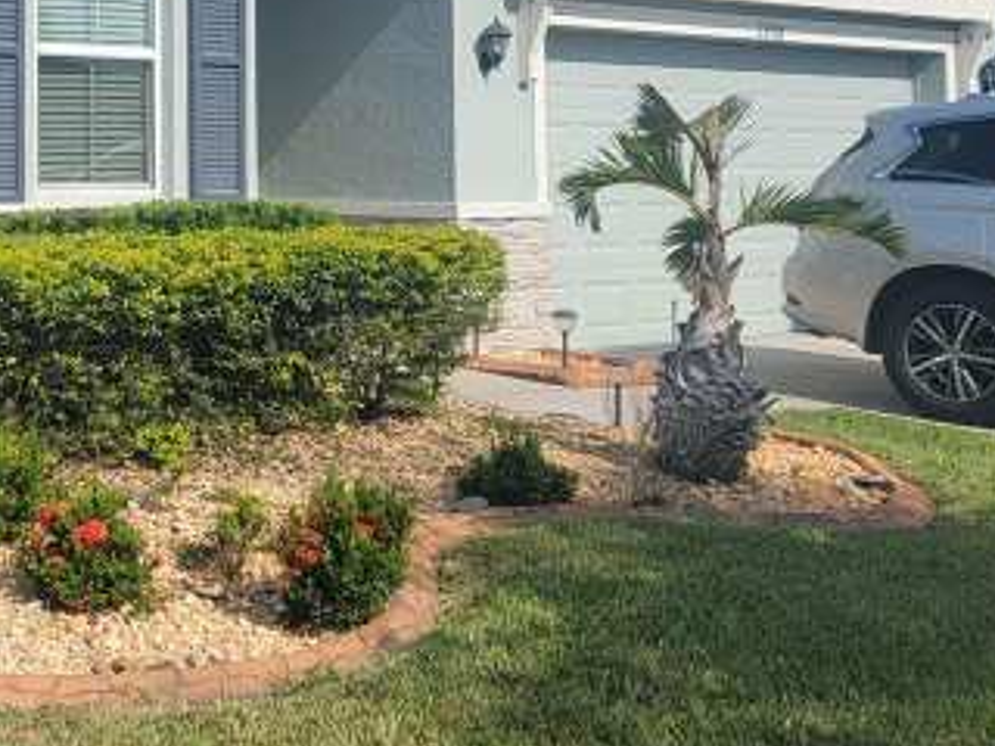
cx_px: -9
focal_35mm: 60
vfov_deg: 23.8
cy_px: 90
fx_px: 1725
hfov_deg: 29.9
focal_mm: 6.7
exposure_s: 1/1123
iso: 16
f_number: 1.8
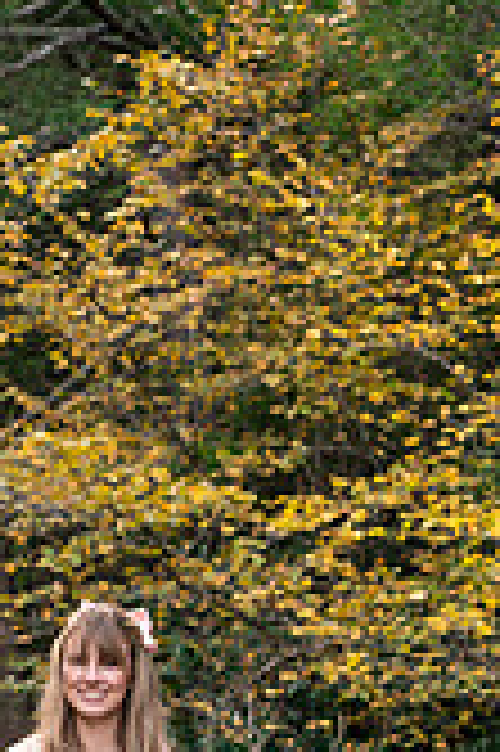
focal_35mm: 229
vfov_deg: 8.9
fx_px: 4780
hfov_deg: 5.9
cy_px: 738
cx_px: -140
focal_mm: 85
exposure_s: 1/200
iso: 1000
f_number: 5
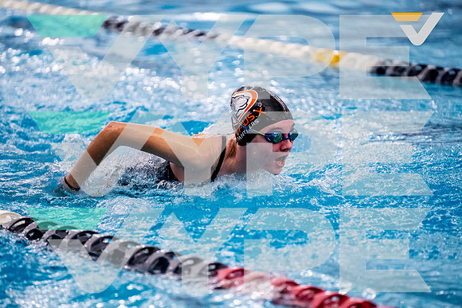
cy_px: 154
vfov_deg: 6.9
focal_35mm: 200
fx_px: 2567
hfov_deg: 10.3
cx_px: 231
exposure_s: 1/1250
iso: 6400
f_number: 2.8
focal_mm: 200
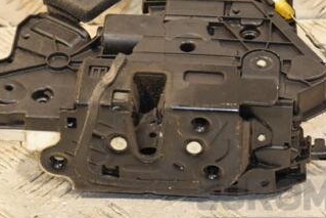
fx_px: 1685
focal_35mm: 186
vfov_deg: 7.4
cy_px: 58
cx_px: 178
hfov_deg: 11.0
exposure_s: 1/125
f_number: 5.3
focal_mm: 66
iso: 800
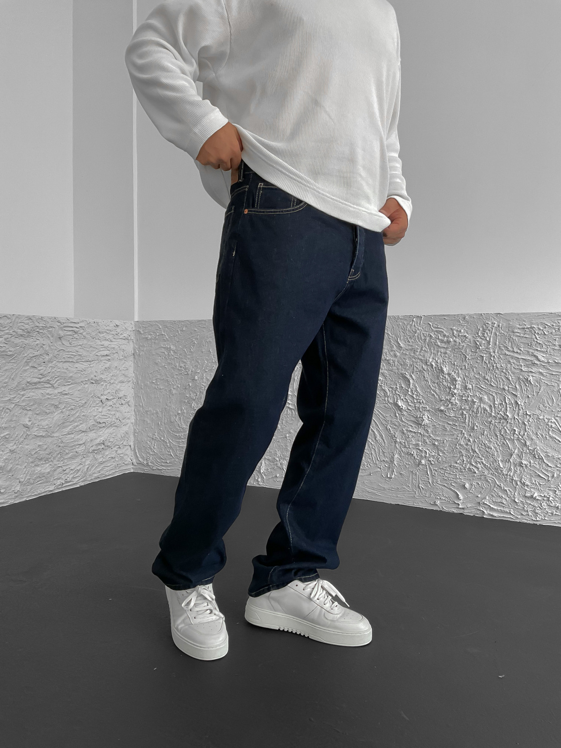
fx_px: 627
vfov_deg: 61.7
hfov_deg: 48.2
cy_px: 374
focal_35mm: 29
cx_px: 280
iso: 64
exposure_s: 1/100
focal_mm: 3
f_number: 1.8
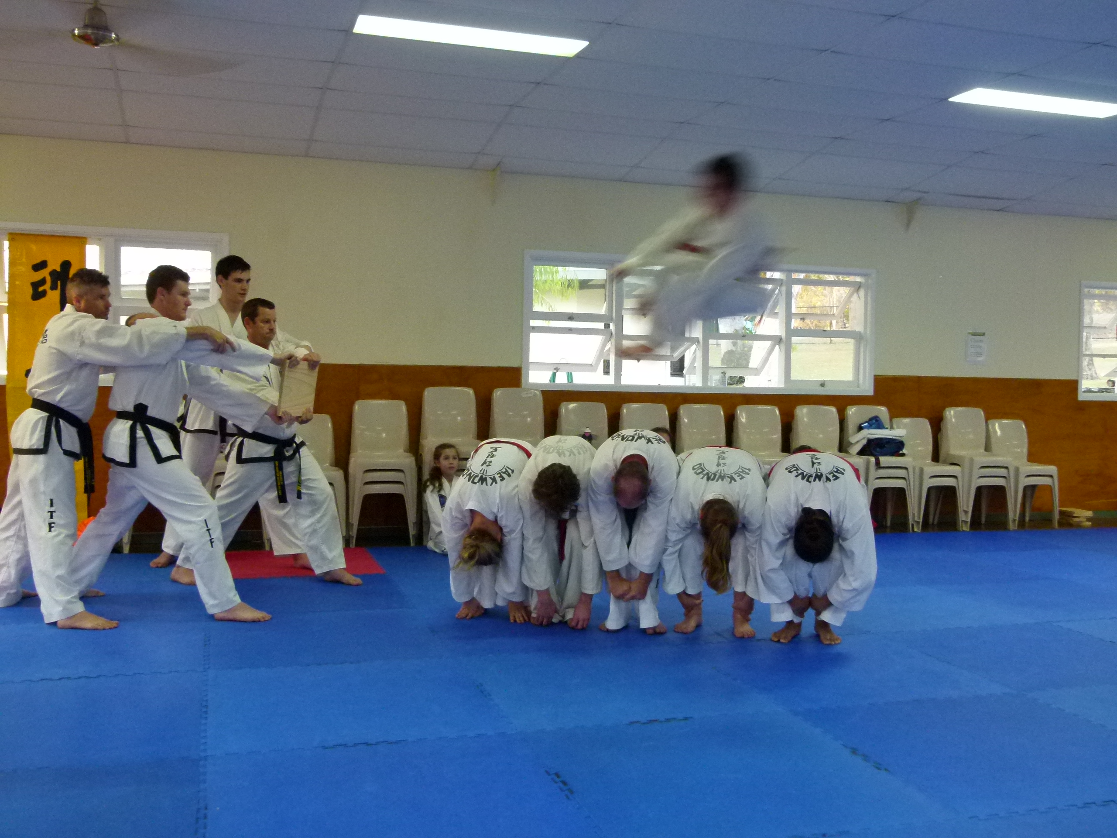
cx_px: 558
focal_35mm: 34
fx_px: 1097
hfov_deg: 54.0
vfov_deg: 41.8
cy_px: 419
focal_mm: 6.1
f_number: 3
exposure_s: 1/30
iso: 400
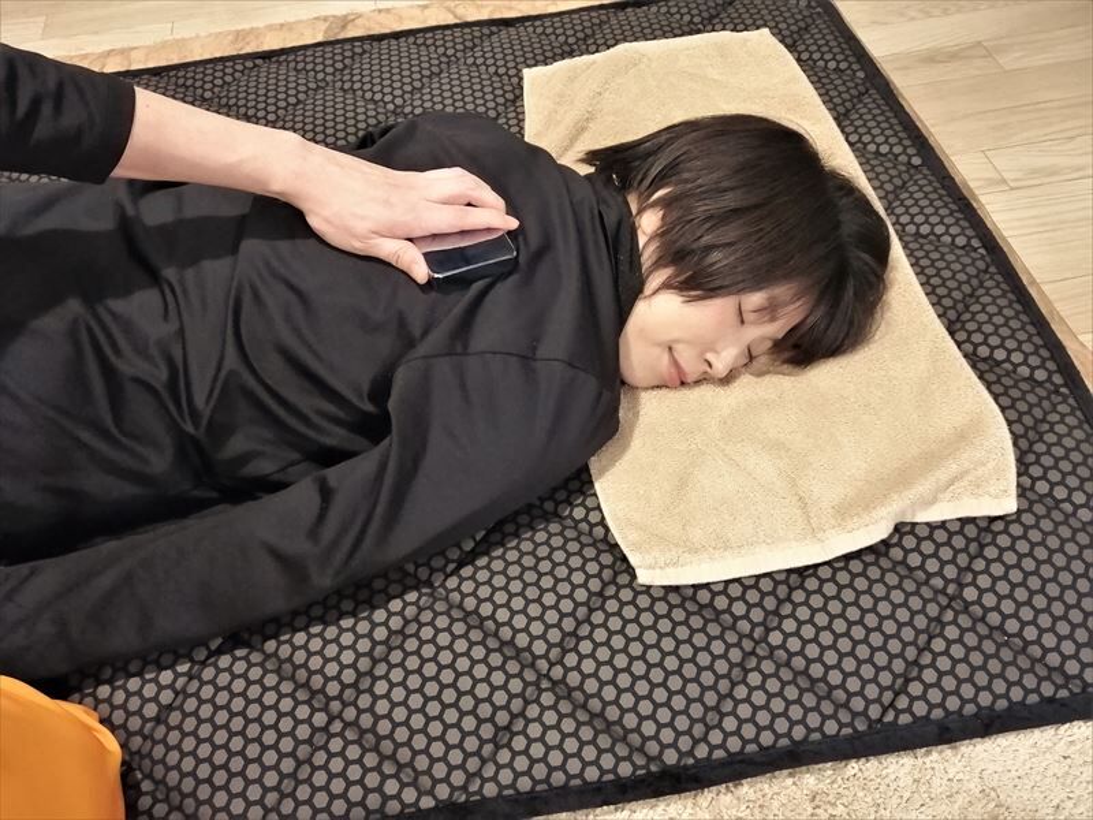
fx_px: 1042
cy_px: 410
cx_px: 546
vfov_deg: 42.9
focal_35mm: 33
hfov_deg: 55.4
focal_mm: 3.62
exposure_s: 1/20
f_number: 1.8
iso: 800
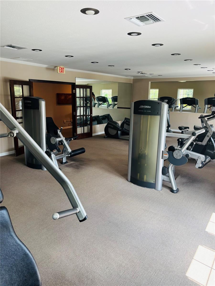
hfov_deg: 53.1
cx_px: 108
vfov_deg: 67.3
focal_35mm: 26
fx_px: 215
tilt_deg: -11.7
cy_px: 143
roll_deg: -1.6
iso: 64
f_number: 1.6
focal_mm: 5.96
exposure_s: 1/121
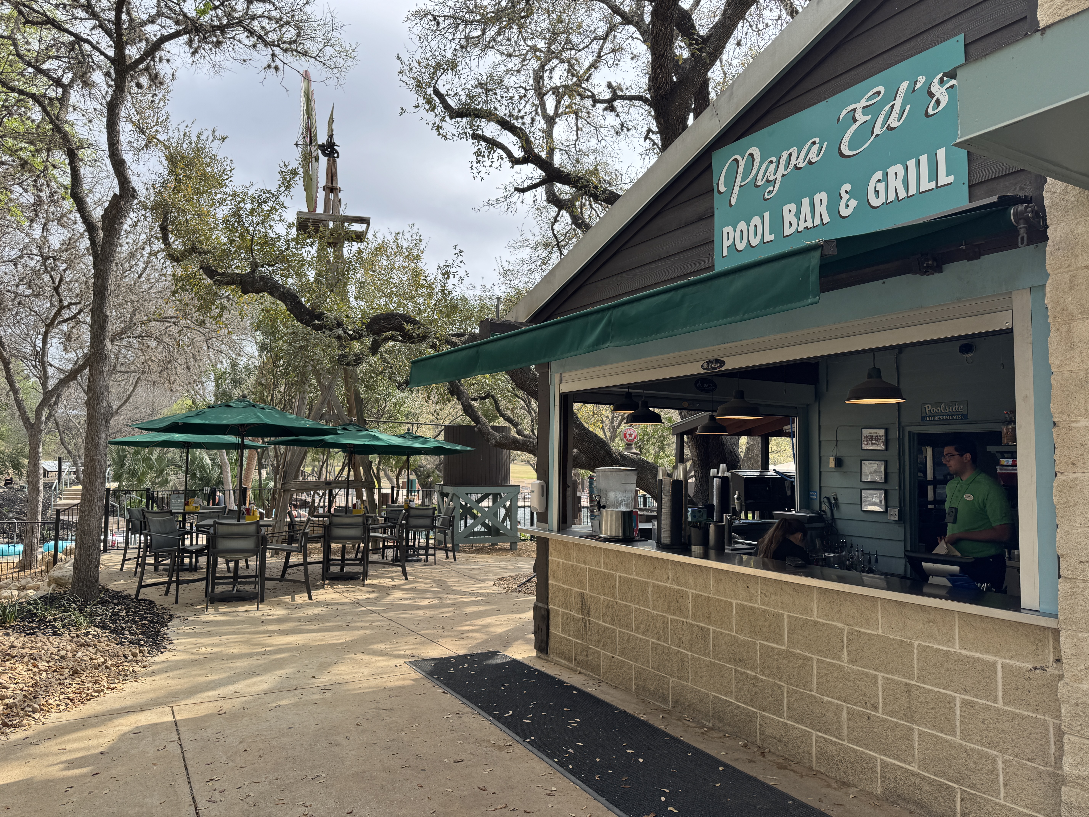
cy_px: 408
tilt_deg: +3.6
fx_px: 755
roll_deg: -0.9
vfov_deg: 56.8
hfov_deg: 71.6
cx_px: 544
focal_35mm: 24
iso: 80
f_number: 1.78
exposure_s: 1/1456
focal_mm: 6.76
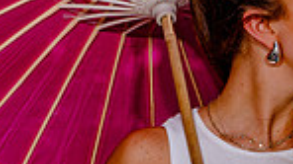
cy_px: 88
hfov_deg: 7.1
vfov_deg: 4.0
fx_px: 2352
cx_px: 367
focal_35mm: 303
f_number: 7.1
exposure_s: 1/400
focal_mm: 70
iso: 200
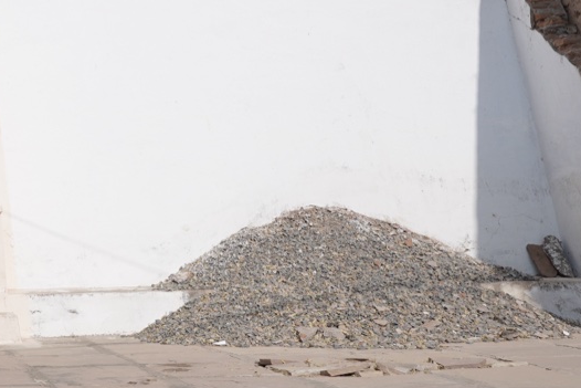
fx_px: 1227
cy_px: -103
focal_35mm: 76
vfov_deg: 17.0
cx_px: -357
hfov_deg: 21.2
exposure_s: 1/1600
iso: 125
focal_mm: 20
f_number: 4
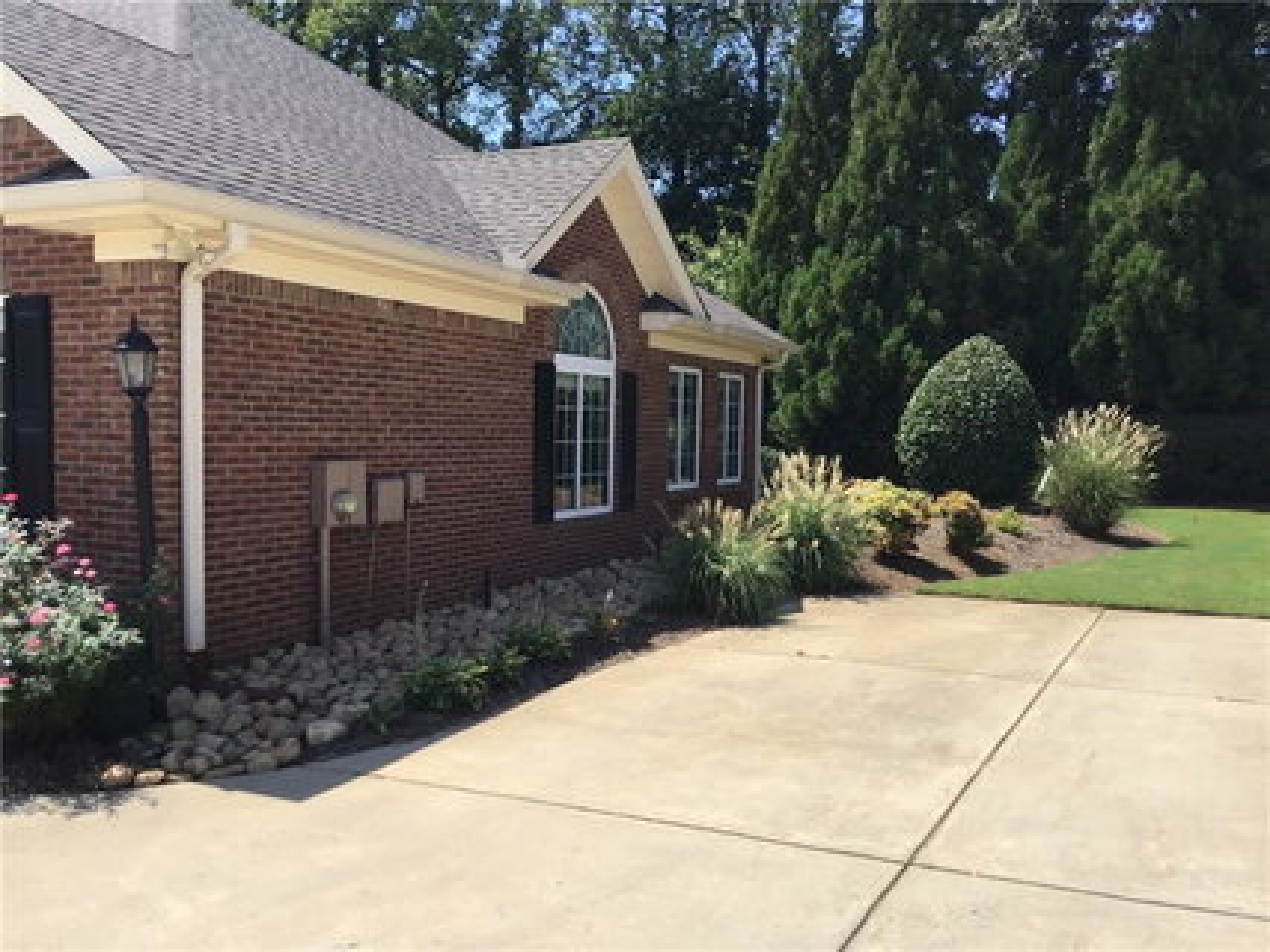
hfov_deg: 58.4
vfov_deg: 45.4
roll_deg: -1.8
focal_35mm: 31
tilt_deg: -2.3
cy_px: 476
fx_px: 1137
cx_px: 635
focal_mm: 3.3
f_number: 2.4
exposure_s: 1/1116
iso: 25
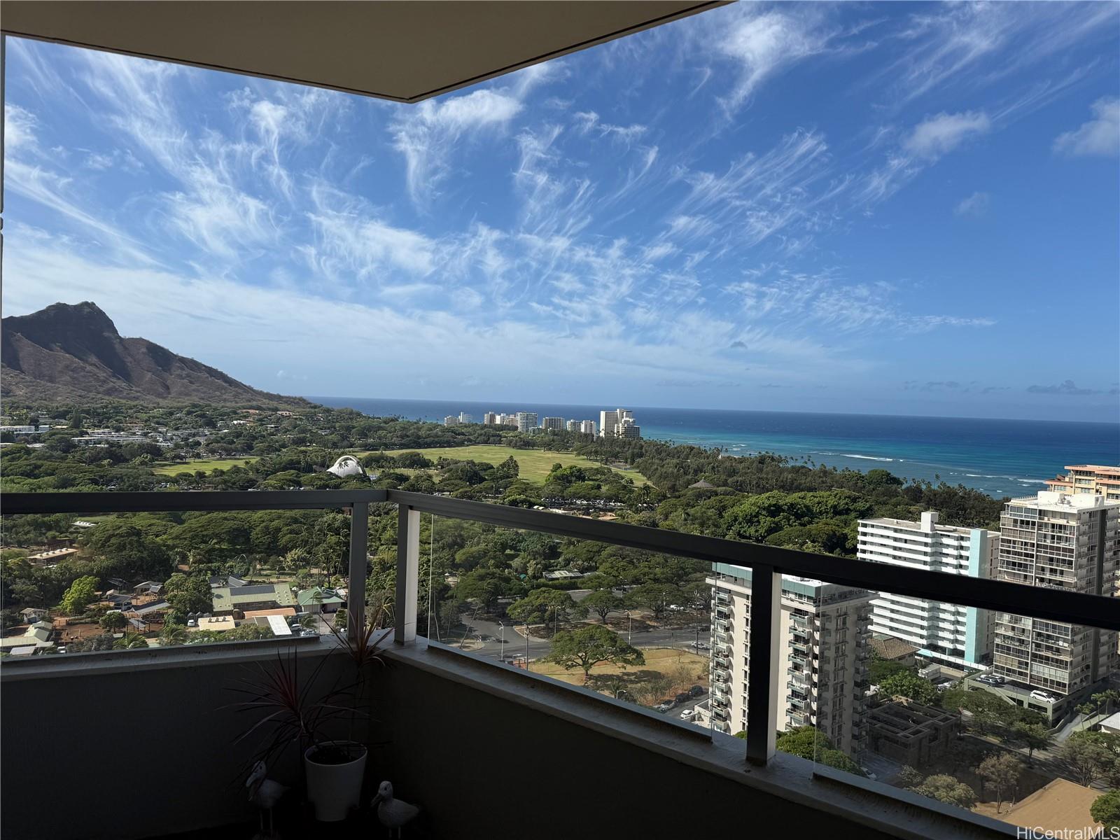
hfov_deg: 71.6
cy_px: 420
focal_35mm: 24
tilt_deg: -1.1
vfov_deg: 56.8
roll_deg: -1.0
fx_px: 777
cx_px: 560
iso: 80
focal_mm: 6.76
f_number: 1.78
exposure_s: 1/5714
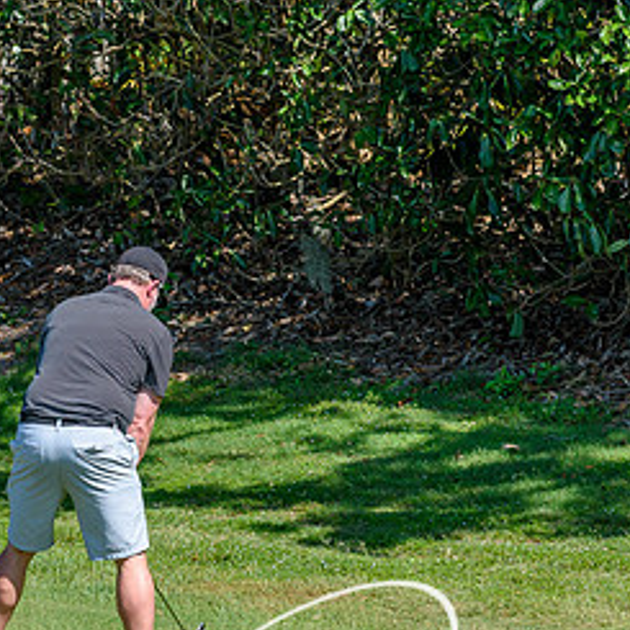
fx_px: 8072
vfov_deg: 4.5
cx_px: 93
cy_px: 482
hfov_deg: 4.5
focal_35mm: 392
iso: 200
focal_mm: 130
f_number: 8
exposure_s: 1/1000
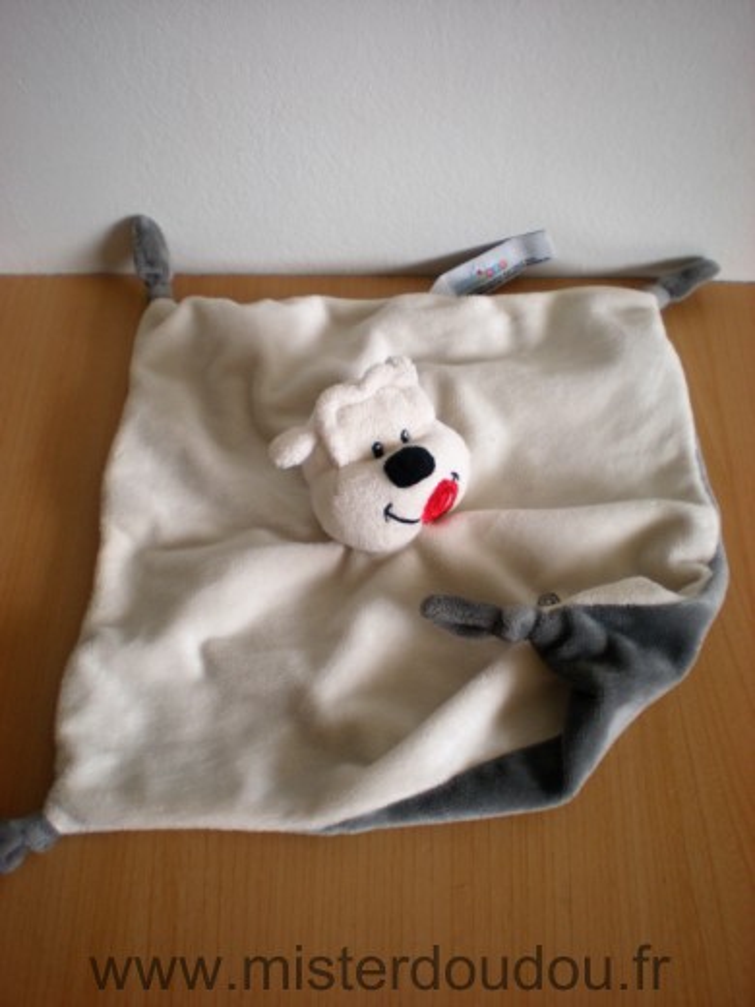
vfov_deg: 49.0
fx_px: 1105
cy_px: 504
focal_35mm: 38
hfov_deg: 37.7
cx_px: 378
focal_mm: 6.3
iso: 122
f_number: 3.1
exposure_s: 1/61.8
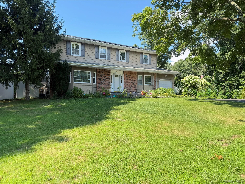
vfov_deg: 56.8
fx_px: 170
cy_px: 92
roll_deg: +0.8
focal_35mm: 24
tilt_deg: +0.1
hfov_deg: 71.6
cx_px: 122
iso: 80
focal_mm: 6.76
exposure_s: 1/920
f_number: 1.78
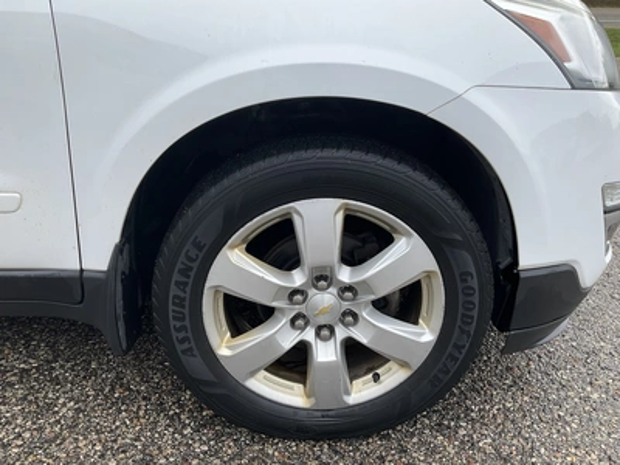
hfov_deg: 61.7
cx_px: 310
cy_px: 232
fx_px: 519
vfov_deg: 48.2
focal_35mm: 29
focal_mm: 3
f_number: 1.8
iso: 25
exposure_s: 1/728
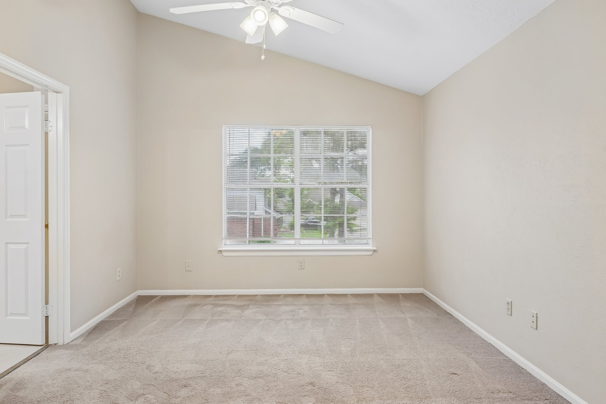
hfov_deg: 73.7
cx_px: 303
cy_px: 202
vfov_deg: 53.1
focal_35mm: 24
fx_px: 404
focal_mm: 24
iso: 500
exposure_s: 1/25
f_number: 8
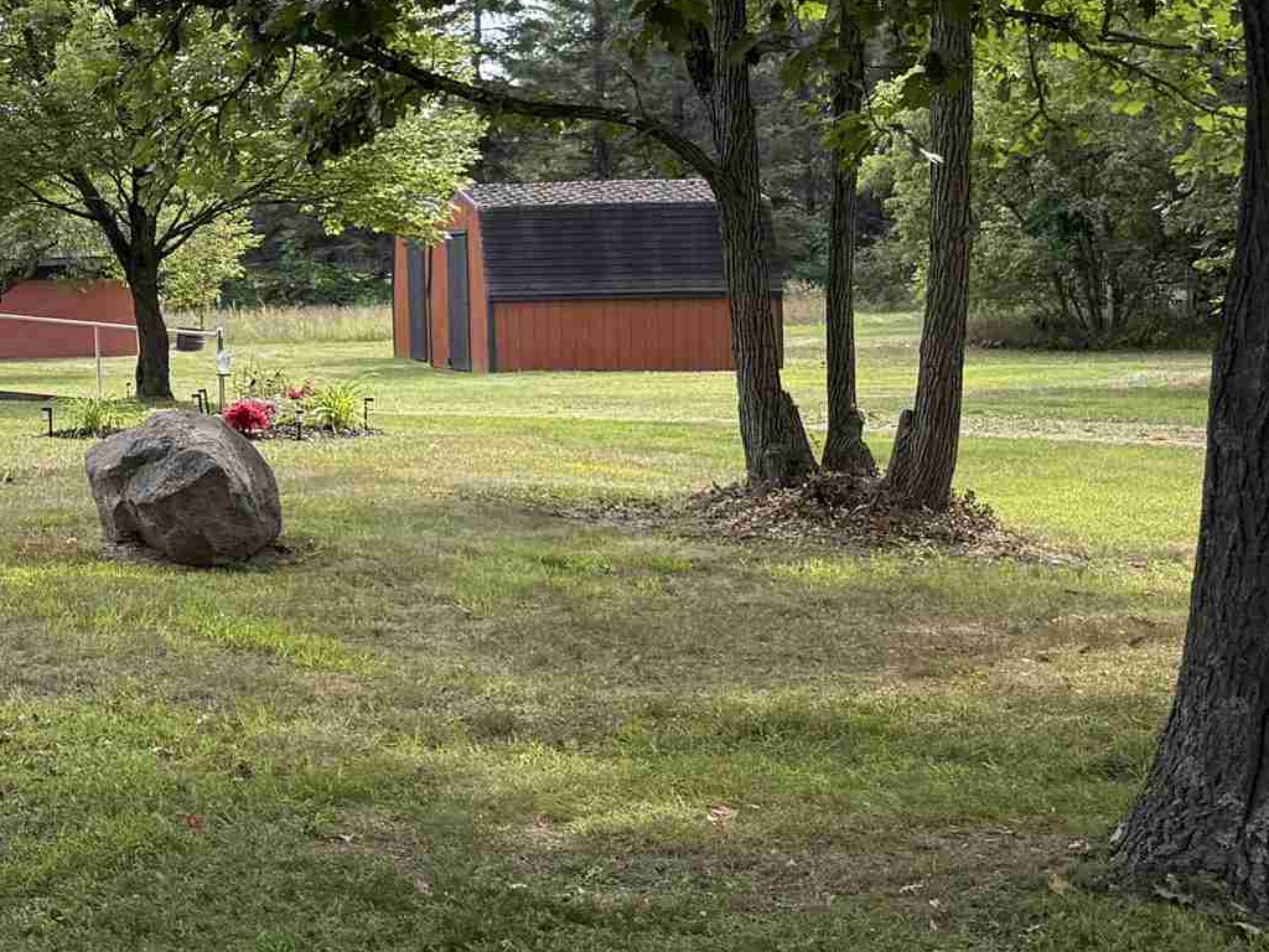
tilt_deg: +0.7
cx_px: -478
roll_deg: +2.0
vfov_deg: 20.3
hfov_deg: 23.2
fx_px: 2639
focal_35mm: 72
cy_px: 239
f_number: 1.78
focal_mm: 6.76
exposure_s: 1/858
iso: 100
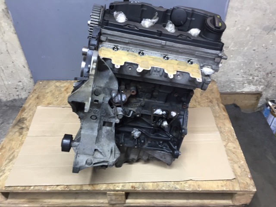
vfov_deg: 48.2
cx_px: 138
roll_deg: +0.3
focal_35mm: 29
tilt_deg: -40.6
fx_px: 231
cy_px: 104
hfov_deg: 61.7
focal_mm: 4.15
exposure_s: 1/33
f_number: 2.2
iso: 80
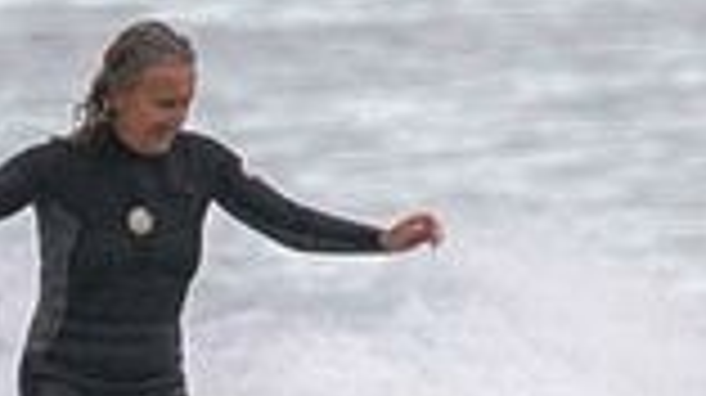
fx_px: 57965
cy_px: 560
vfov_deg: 0.4
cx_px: 184
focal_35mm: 3099
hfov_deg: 0.7
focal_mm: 800
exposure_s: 1/320
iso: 1800
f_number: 11
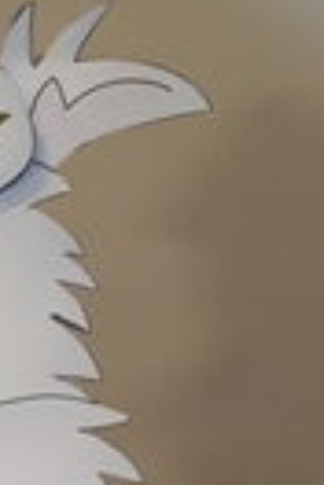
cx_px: -131
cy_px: 691
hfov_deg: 13.6
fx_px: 1296
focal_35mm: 96
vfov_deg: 19.1
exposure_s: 1/17
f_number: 1.9
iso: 250
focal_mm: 3.6
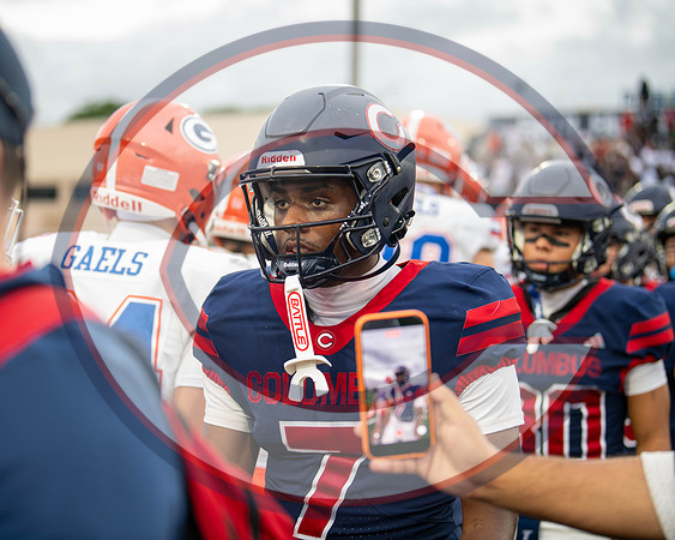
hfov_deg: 24.2
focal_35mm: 79
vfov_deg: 19.4
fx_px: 1574
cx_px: 270
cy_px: 270
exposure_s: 1/1000
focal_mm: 70
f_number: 2.8
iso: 2500
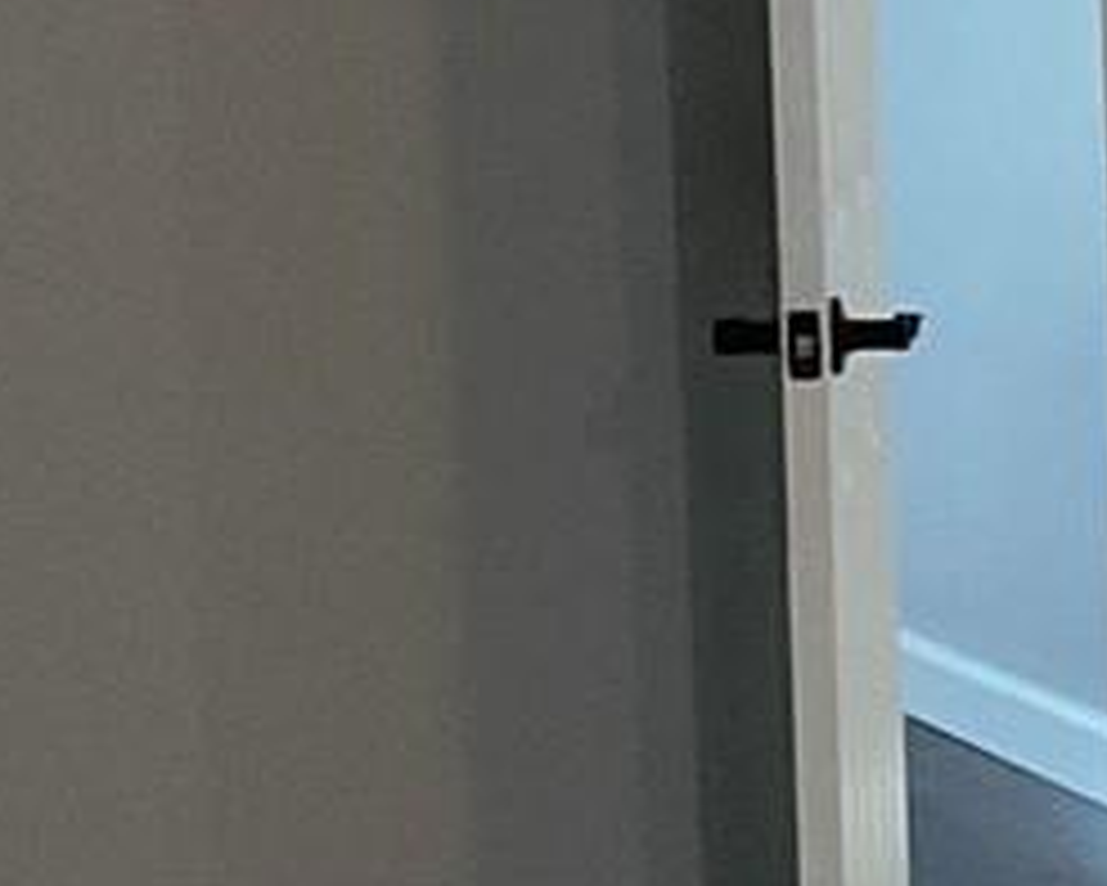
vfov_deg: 8.4
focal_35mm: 184
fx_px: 6031
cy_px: 103
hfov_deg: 9.4
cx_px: 2637
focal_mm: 3
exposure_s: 1/60
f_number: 1.8
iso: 160
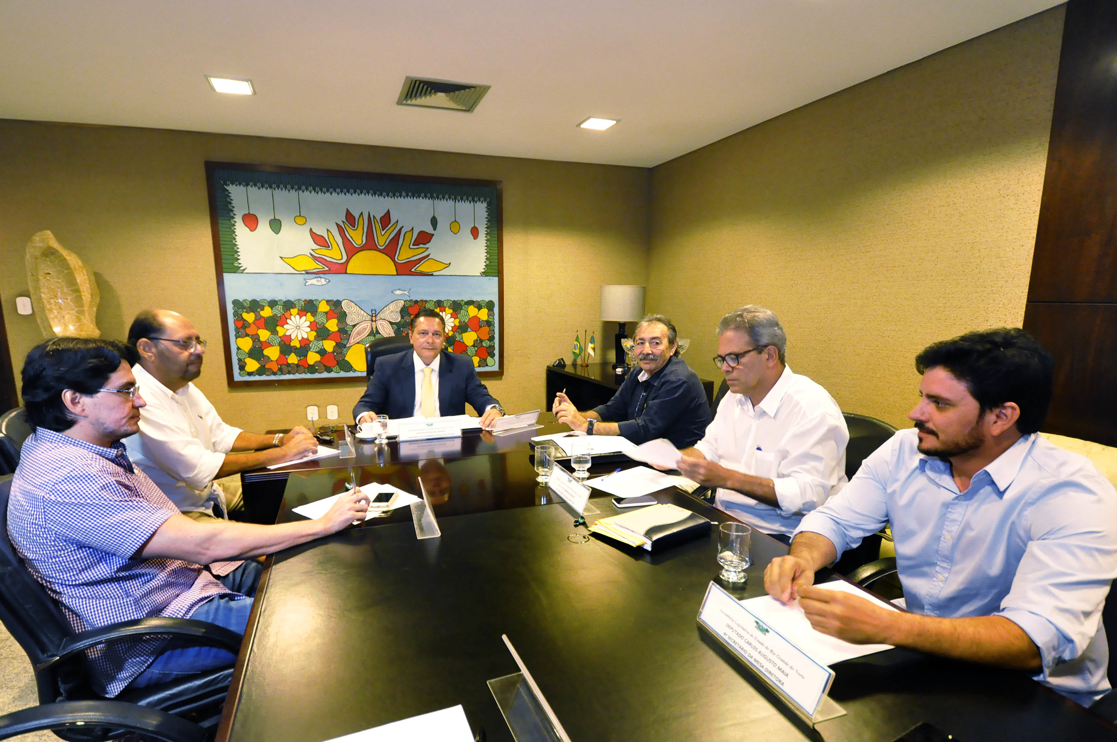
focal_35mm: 15
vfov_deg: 77.2
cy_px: 371
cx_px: 558
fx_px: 465
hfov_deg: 100.5
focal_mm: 10
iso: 2500
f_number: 3.5
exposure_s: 1/30
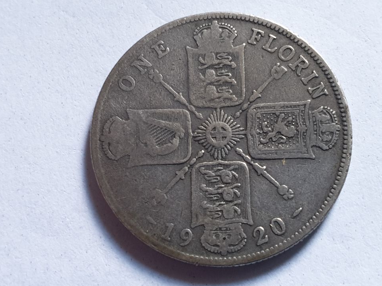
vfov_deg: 51.3
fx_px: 298
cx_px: 195
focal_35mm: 27
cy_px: 140
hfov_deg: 65.3
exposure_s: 1/34
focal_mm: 4.3
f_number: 2.4
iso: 250
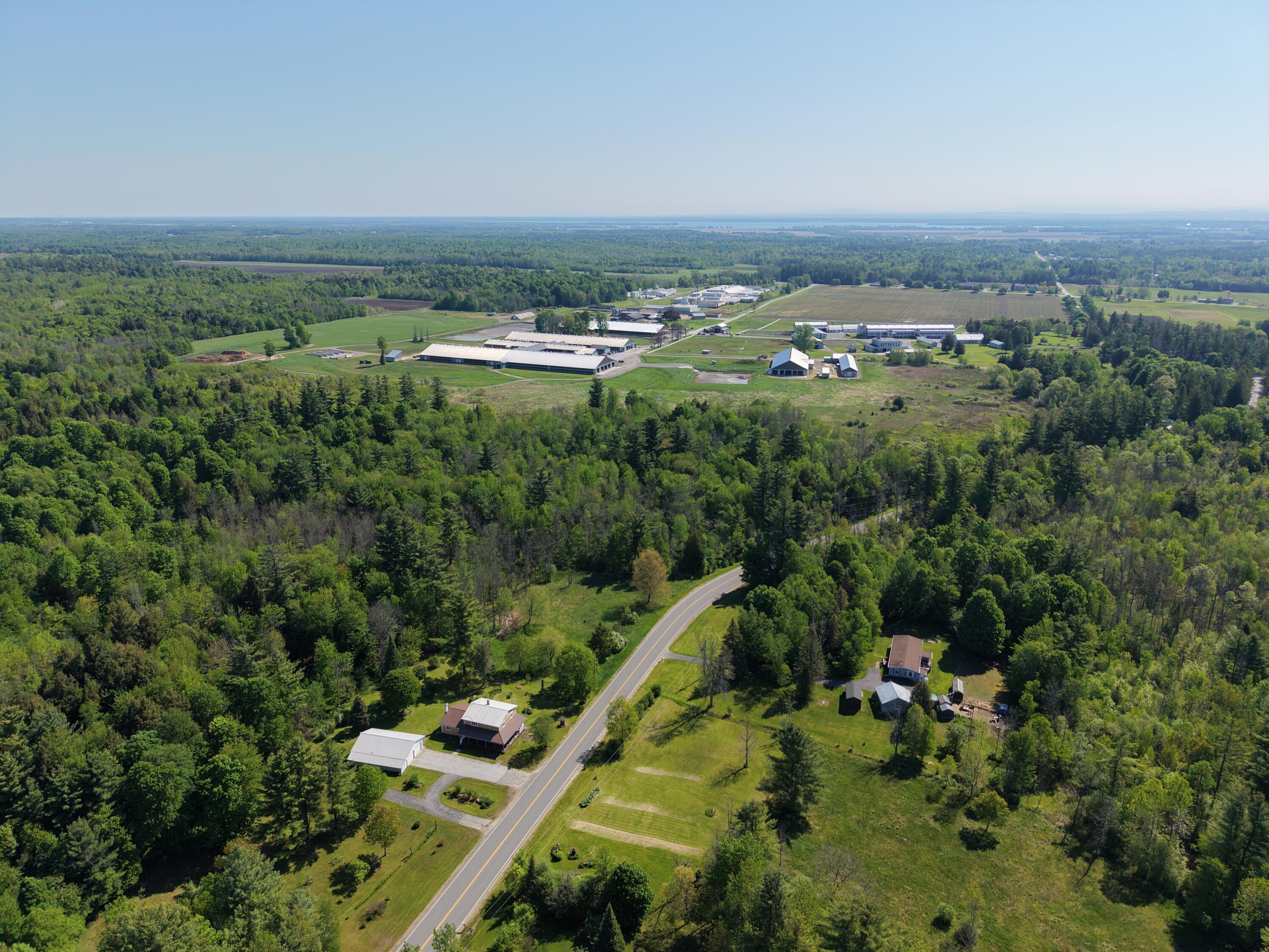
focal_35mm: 24
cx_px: 634
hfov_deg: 71.6
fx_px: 880
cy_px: 476
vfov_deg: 56.8
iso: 400
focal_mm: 8.67
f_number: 1.8
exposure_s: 1/8000
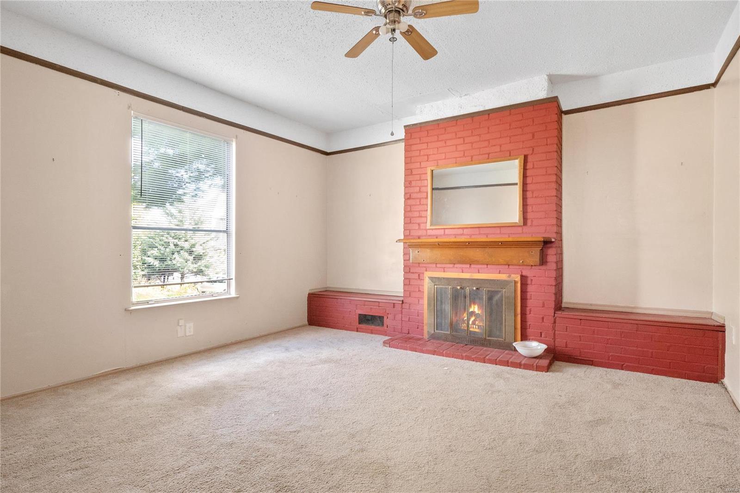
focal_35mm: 18
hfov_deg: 90.0
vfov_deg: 67.4
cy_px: 246
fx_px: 370
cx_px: 370
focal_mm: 9
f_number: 8
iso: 400
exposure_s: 1/8
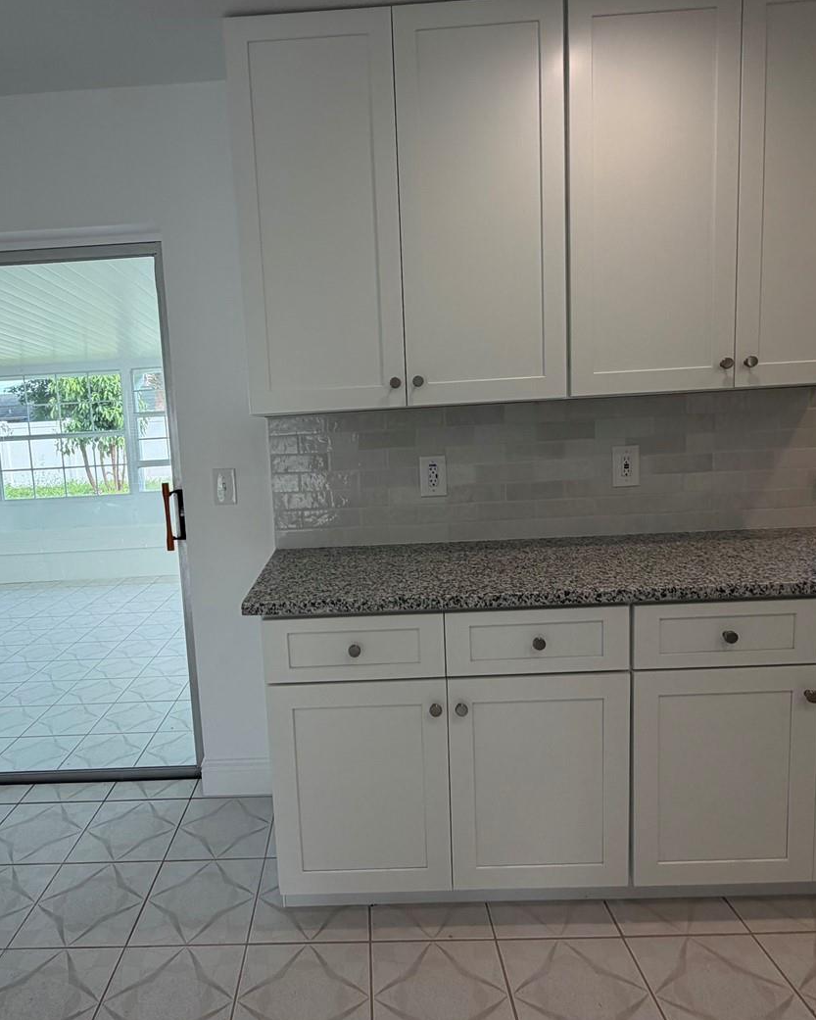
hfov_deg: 65.1
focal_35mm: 21
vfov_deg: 77.6
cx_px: 343
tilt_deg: -6.6
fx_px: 634
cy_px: 492
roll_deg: +3.6
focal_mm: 2.22
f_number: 2.2
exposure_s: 1/120
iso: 64
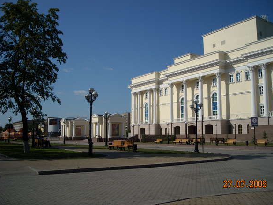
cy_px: 101
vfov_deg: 39.7
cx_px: 138
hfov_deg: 51.3
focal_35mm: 36
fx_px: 284
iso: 64
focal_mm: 5.7
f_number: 5.6
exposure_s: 1/804
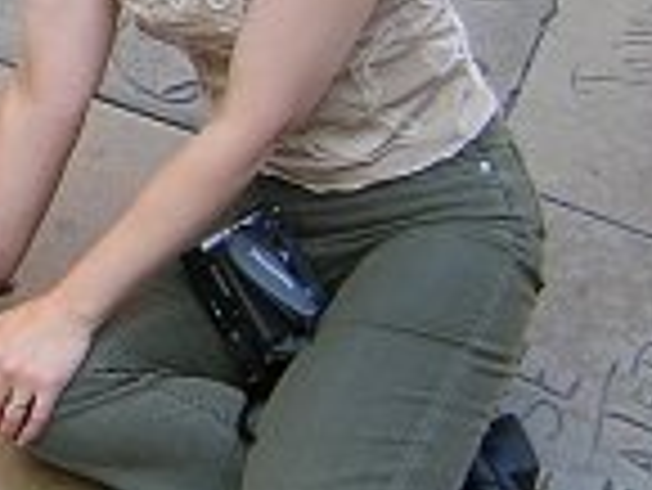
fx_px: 1866
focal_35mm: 99
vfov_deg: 14.9
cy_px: 90
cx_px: -112
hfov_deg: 18.8
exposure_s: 1/128
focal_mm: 4.7
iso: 100
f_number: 2.6
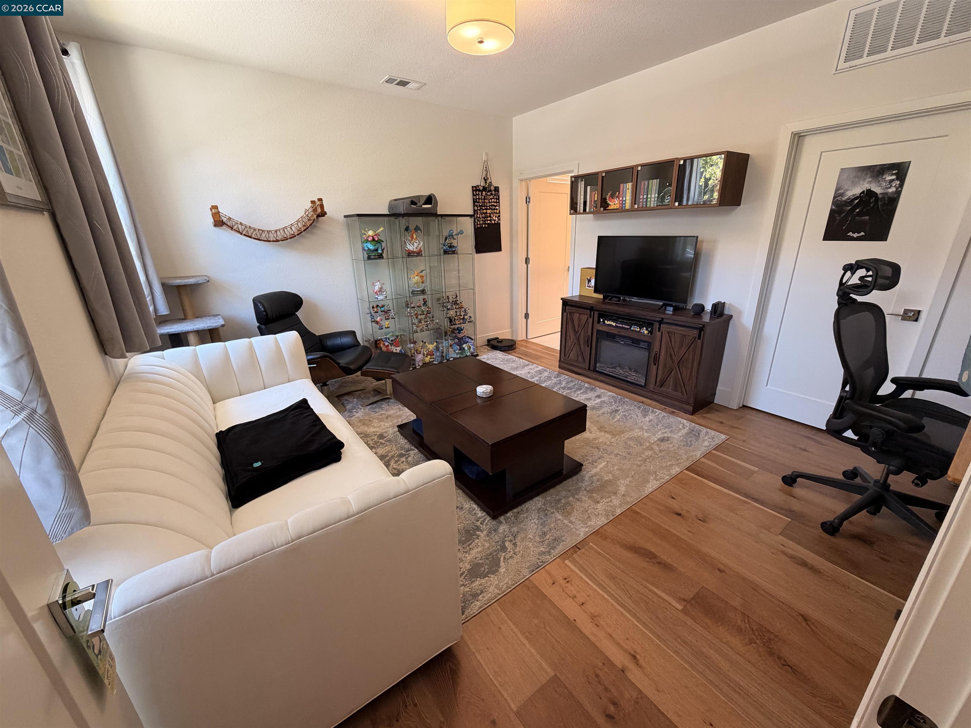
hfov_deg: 102.1
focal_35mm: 14
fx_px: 393
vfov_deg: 85.7
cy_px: 364
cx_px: 486
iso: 160
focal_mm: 2.22
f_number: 2.2
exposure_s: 1/60
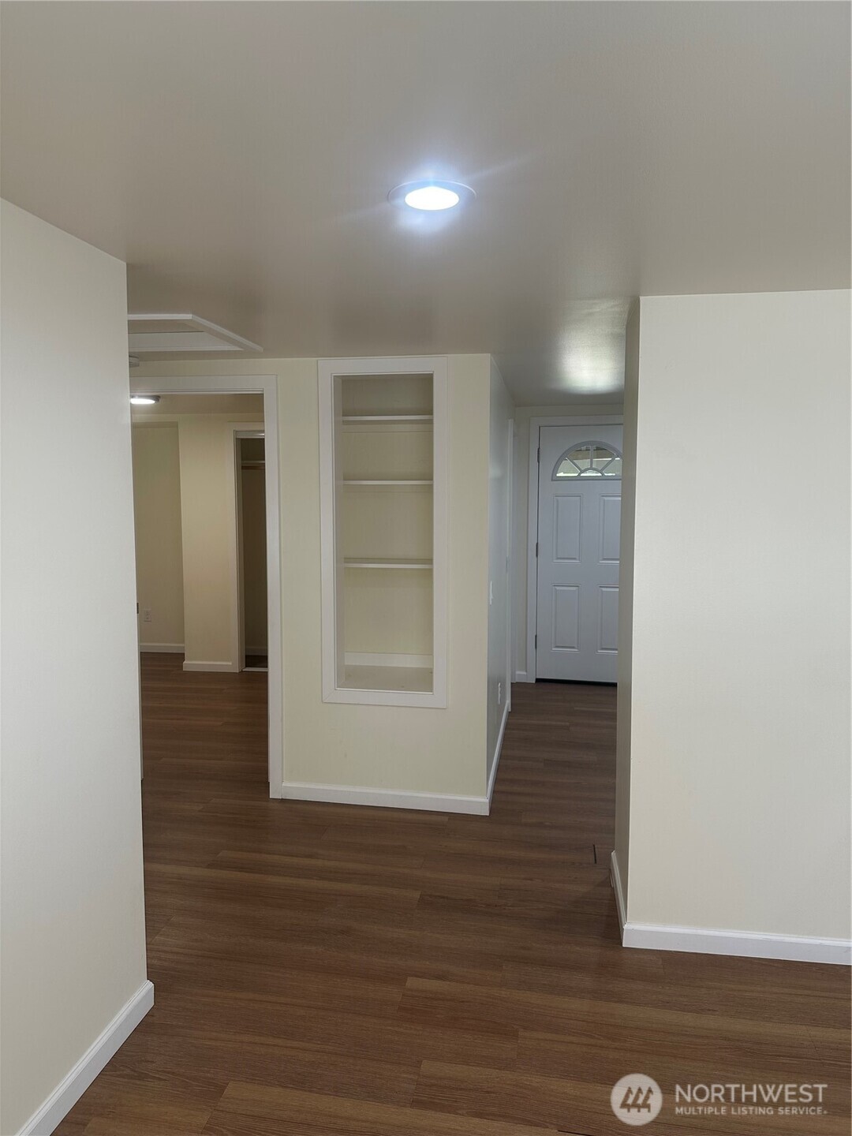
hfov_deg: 56.8
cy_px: 568
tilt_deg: -3.8
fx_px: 788
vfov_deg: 71.6
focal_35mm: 24
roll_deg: -0.9
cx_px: 426
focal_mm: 6.86
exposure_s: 1/112
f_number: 1.78
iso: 80
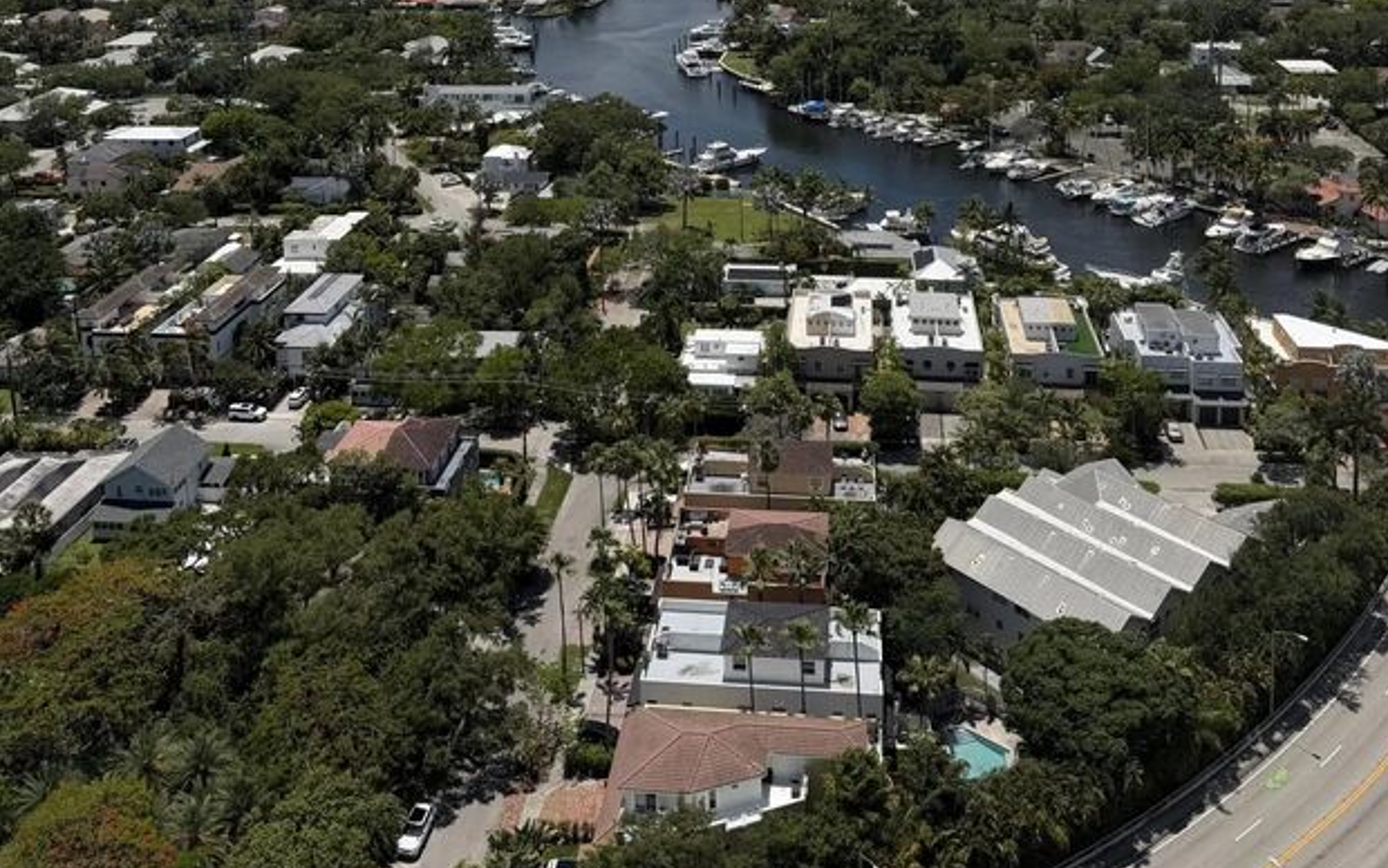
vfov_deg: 32.9
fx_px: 1324
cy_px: -28
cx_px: 681
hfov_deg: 55.3
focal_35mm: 35
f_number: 1.78
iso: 80
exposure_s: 1/8130
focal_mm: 6.76
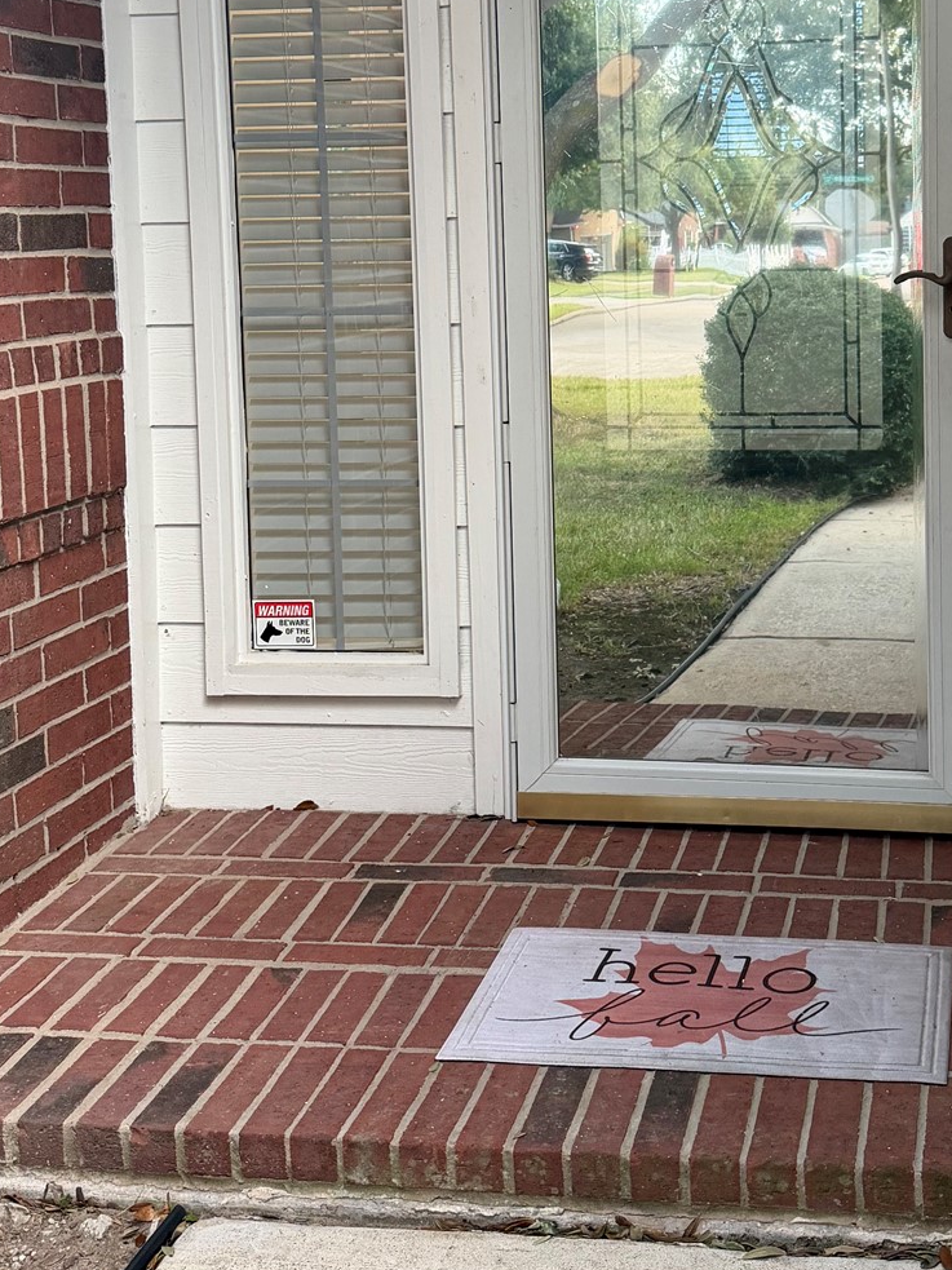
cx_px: 694
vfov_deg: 37.6
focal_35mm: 50
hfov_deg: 28.7
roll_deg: +1.2
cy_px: 379
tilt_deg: -4.7
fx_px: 1834
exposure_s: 1/120
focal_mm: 6.76
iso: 200
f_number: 1.78
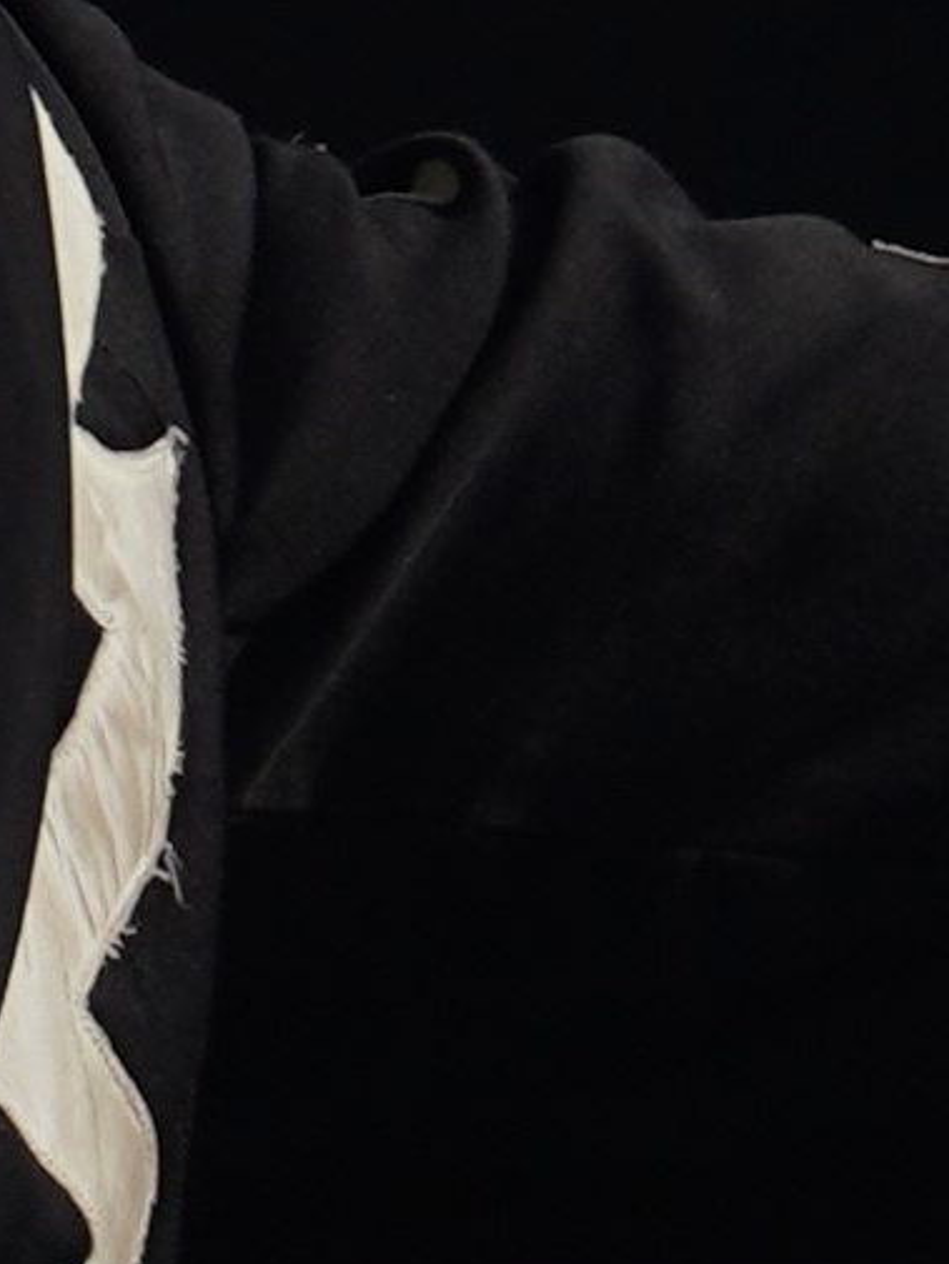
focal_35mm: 1200
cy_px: -143
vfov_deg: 1.7
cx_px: -351
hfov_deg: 1.2
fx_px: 43846
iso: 100
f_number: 7.1
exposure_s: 1/400
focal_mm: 105
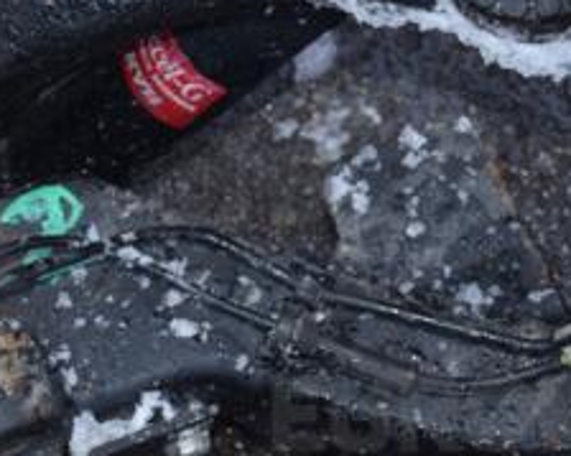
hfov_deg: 9.9
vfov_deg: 7.9
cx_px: 224
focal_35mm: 196
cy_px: 74
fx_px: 3311
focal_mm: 52
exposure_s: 1/60
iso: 800
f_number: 5
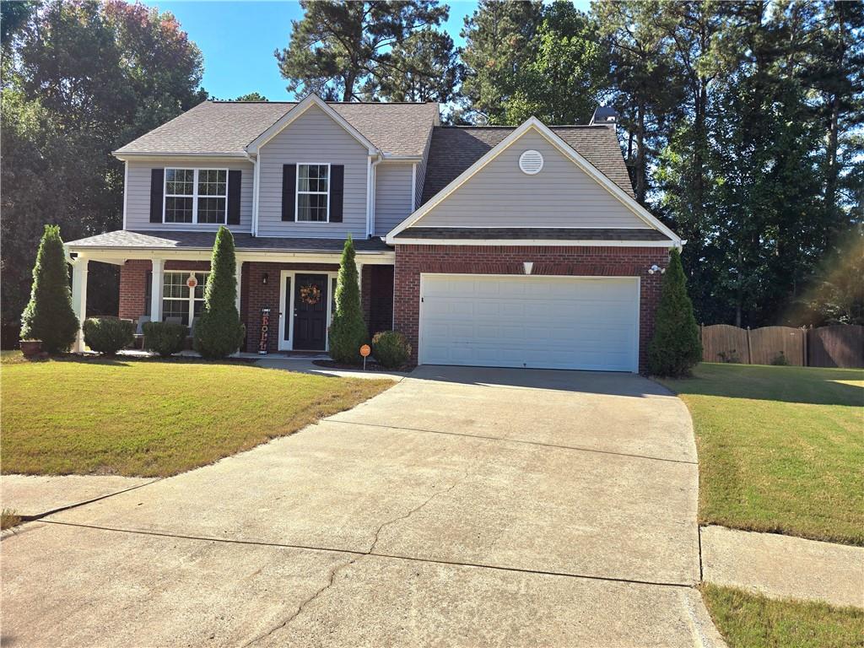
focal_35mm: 23
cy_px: 324
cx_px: 432
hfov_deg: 73.9
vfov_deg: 58.9
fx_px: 574
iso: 12
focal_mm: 6.3
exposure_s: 1/476
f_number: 1.7
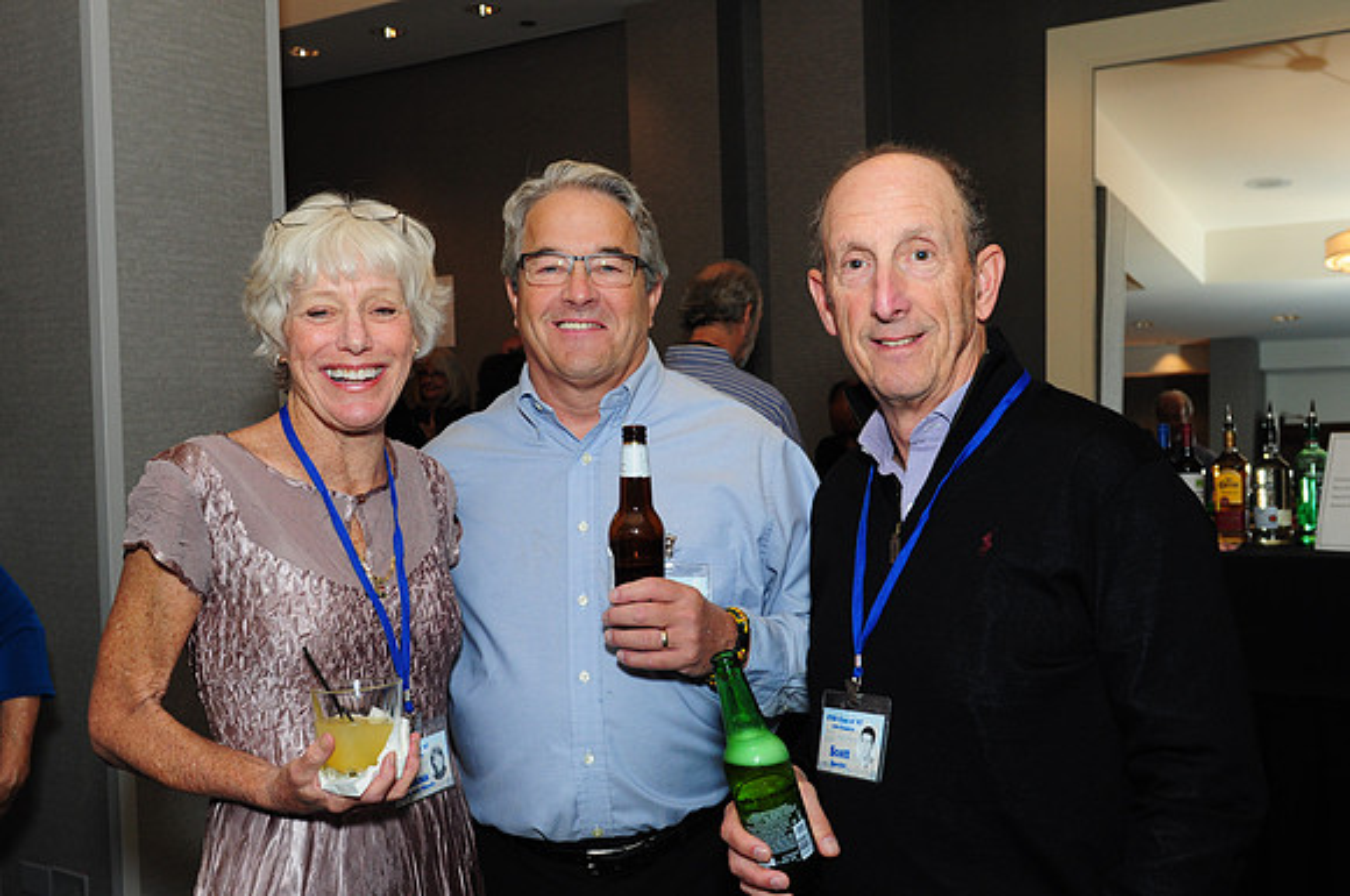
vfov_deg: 36.8
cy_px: 448
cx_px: 675
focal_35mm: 36
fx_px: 1348
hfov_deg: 53.2
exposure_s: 1/60
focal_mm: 24
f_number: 5
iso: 500
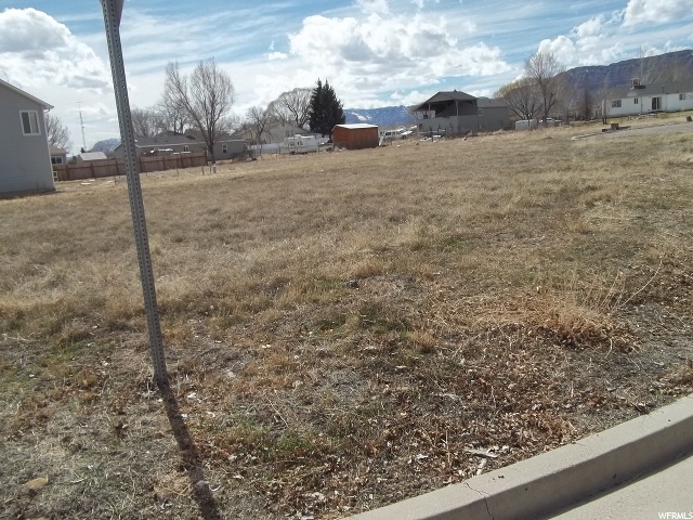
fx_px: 641
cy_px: 260
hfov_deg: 56.8
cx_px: 346
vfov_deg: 44.2
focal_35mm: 32
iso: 64
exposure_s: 1/200
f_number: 8.8
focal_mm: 5.7
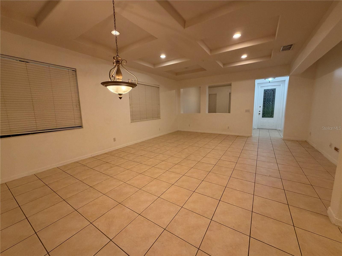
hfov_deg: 102.1
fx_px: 138
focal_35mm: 14
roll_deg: +1.3
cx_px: 171
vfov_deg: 85.7
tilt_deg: -8.8
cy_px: 128
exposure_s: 1/60
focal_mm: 2.22
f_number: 2.2
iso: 250
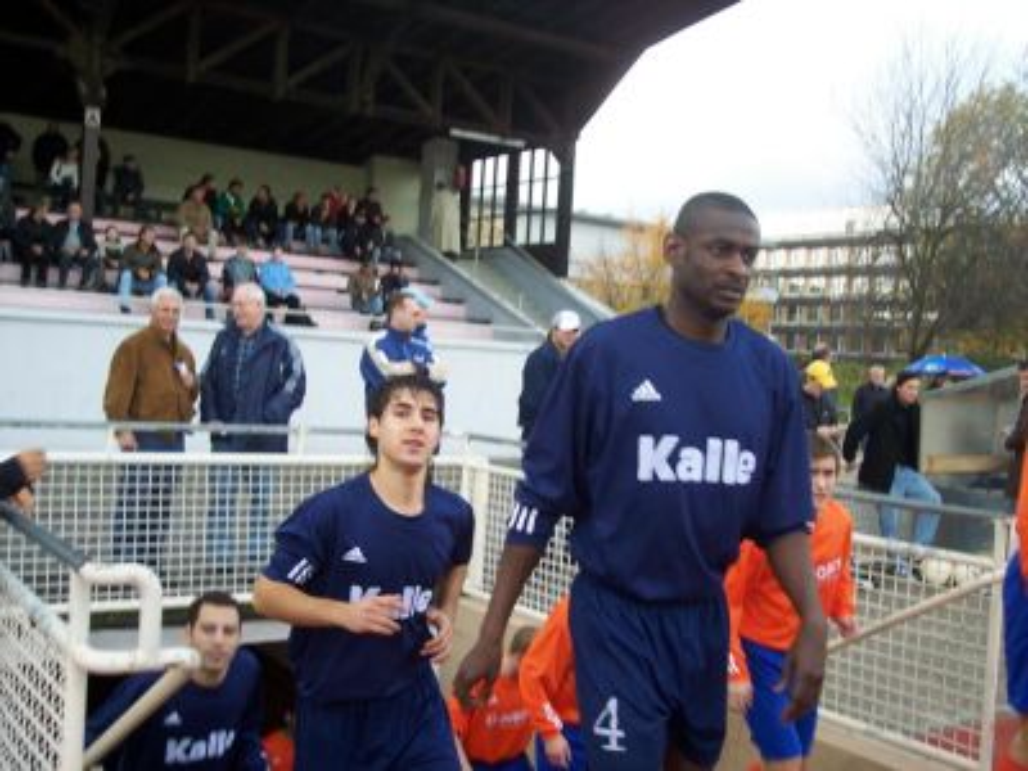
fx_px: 1158
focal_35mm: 39
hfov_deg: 47.9
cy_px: 386
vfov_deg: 36.8
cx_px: 514
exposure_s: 1/125
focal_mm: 8
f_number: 3.4
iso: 100
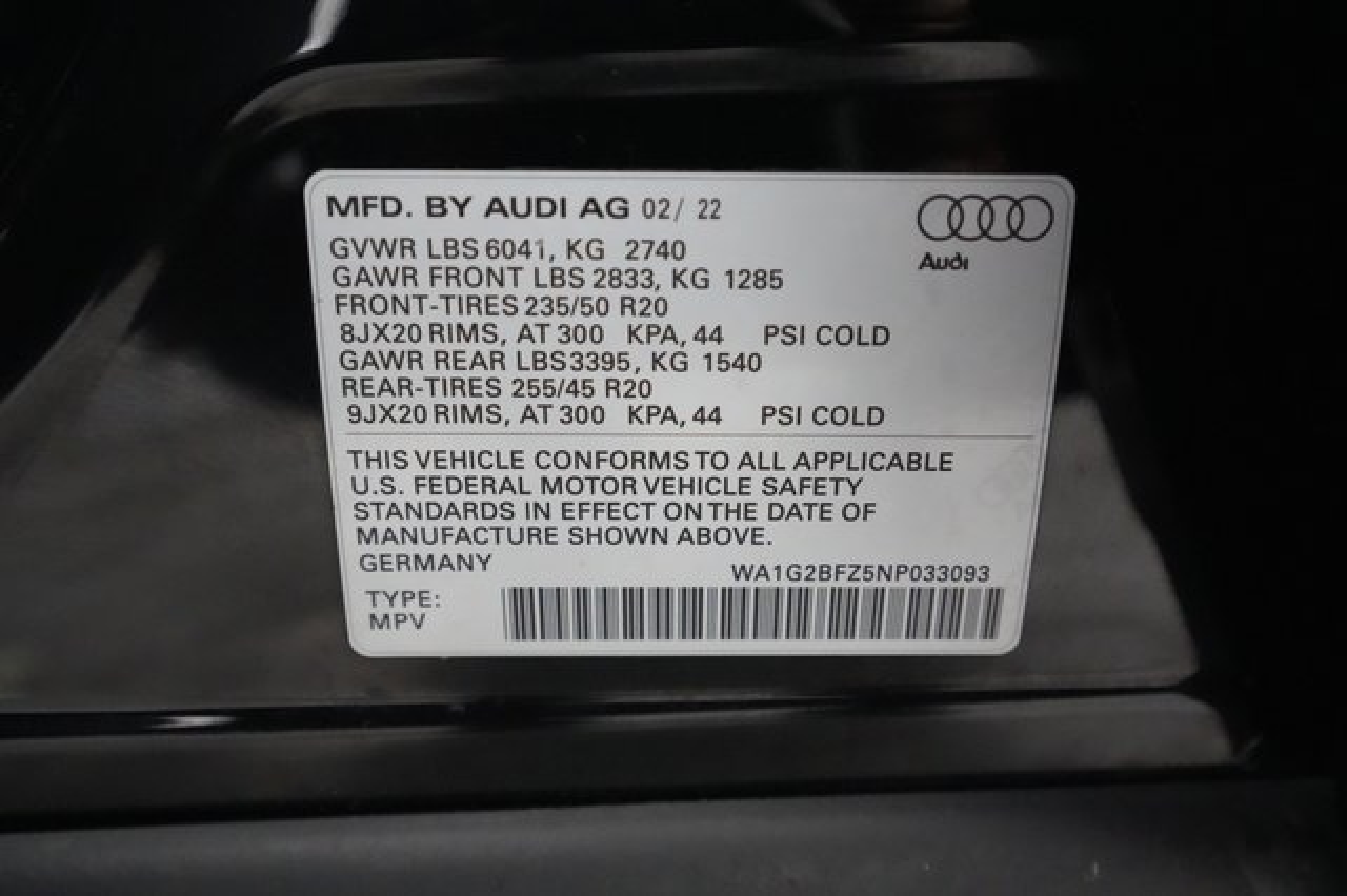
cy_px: 448
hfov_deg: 69.4
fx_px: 972
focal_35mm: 26
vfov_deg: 49.5
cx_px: 674
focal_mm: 26
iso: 20000
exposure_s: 1/125
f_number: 4.5
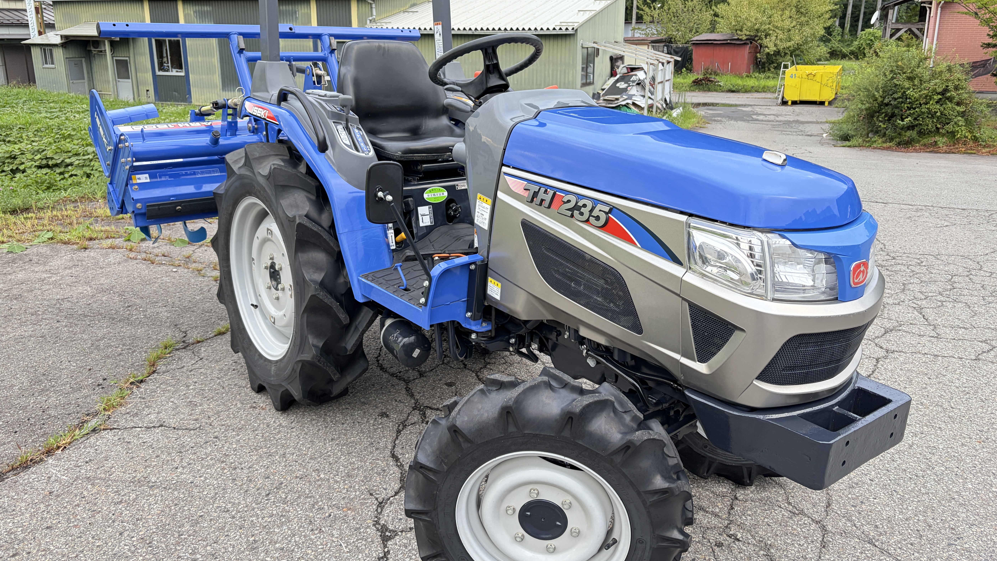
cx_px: 495
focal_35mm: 29
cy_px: 233
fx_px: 767
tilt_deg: -14.1
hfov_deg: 66.1
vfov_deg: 40.1
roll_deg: +0.3
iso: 125
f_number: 1.6
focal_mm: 5.96
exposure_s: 1/76
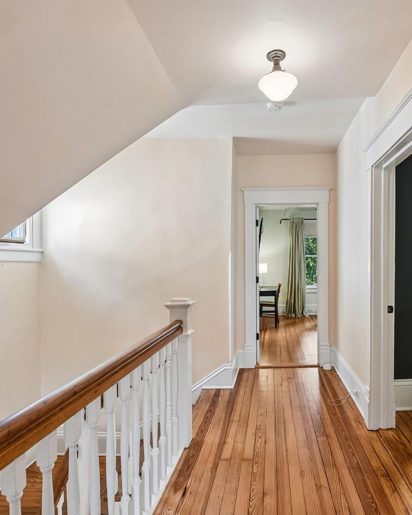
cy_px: 270
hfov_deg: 63.9
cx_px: 273
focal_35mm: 21
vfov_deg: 77.6
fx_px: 320
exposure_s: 1/3.33
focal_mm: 14
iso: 200
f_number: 11
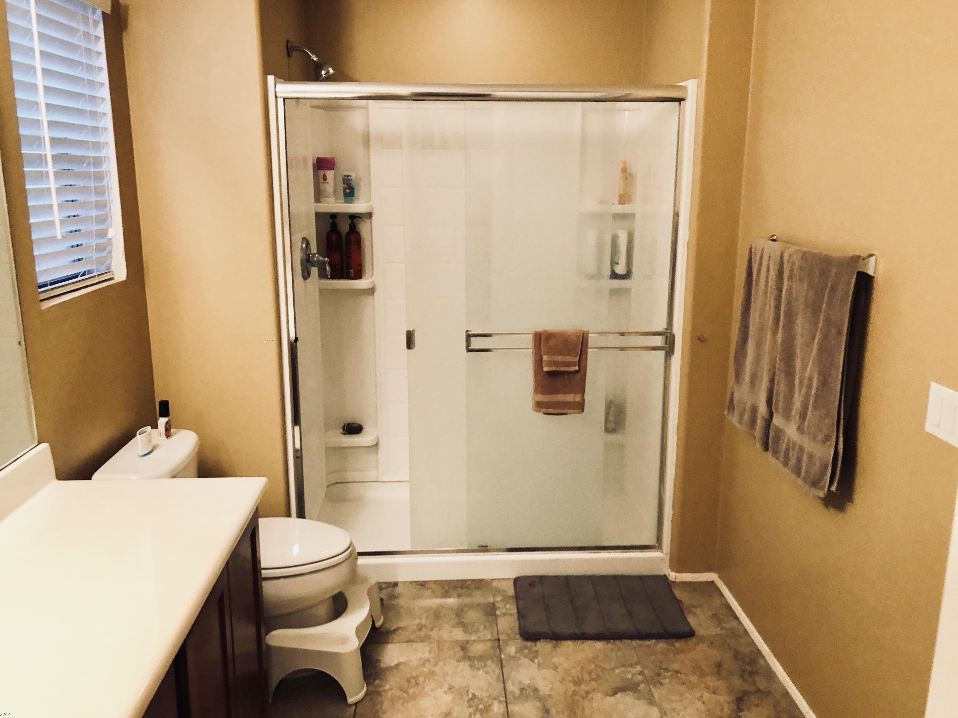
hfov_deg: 61.7
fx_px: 802
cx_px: 475
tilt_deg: -12.2
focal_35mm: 29
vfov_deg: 48.2
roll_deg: -1.0
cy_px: 366
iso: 100
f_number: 1.8
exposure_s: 1/15
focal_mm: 3.99
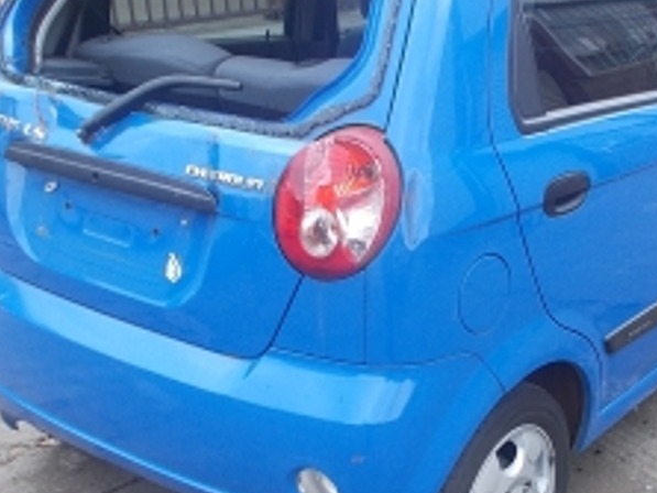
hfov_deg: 35.6
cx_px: 467
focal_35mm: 53
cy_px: 308
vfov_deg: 27.4
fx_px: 1006
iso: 80
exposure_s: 1/125
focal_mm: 4.6
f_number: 3.2
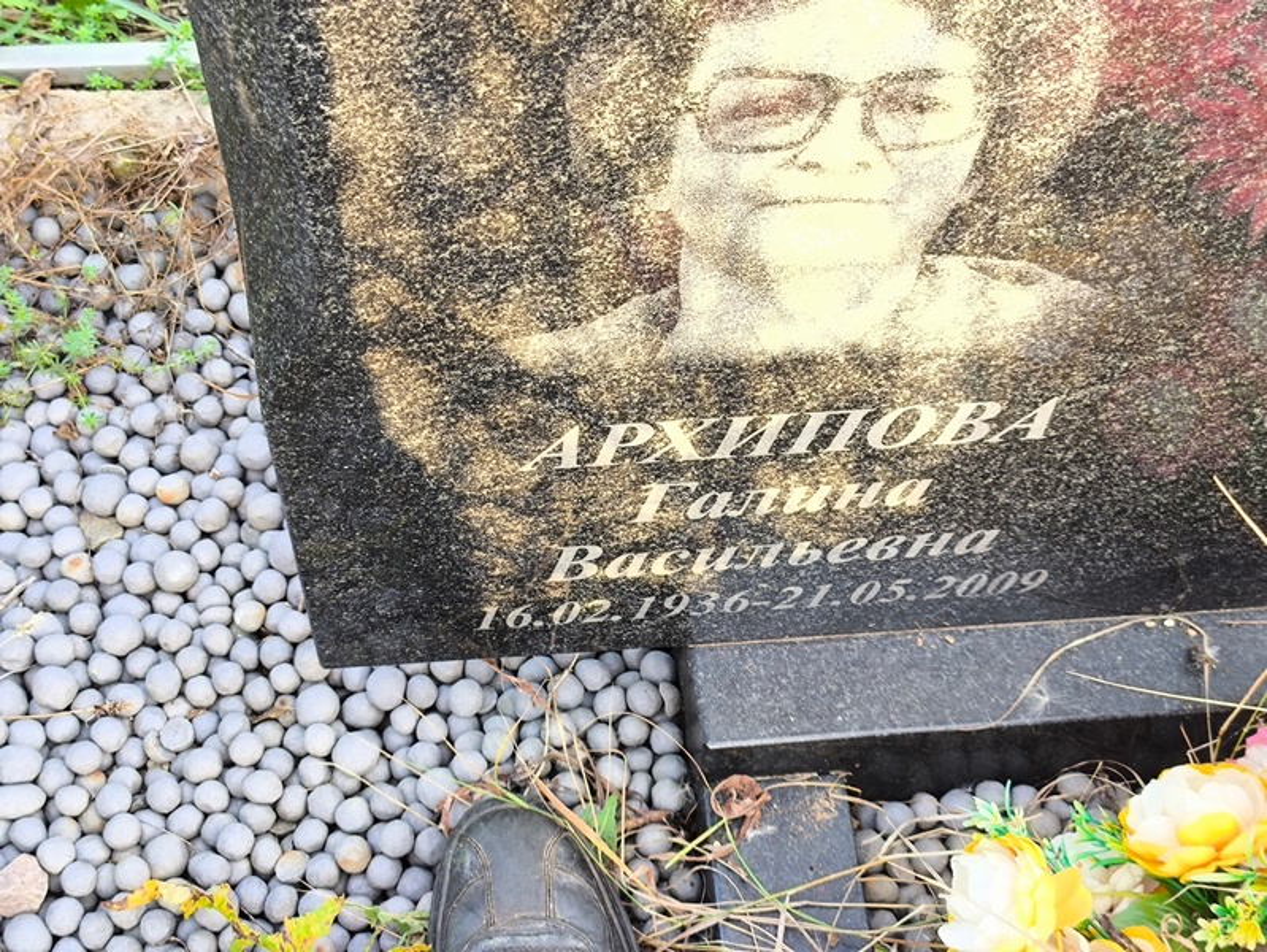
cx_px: 634
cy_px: 476
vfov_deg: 29.1
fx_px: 1831
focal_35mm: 50
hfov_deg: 38.2
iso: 64
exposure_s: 1/50
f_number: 1.7
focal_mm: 4.71
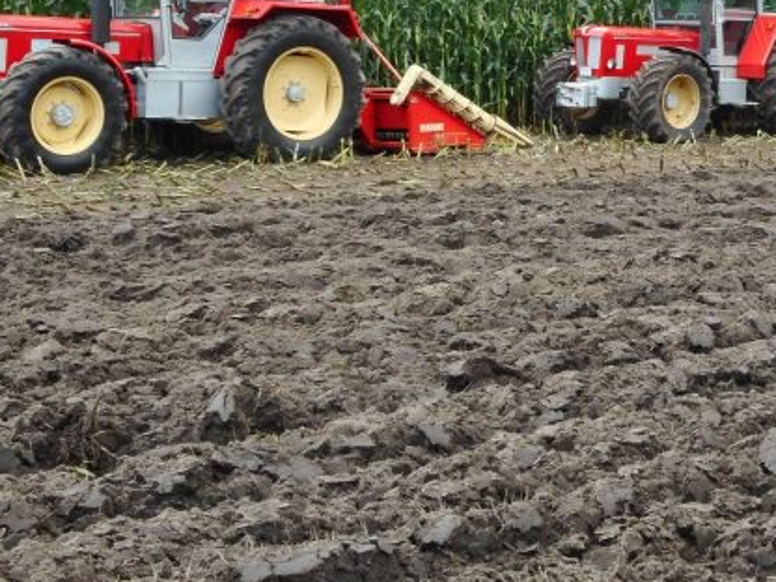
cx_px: 578
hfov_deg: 25.7
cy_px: 62
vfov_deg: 19.3
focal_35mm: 75
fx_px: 1681
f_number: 4.5
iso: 80
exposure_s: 1/50
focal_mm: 6.9
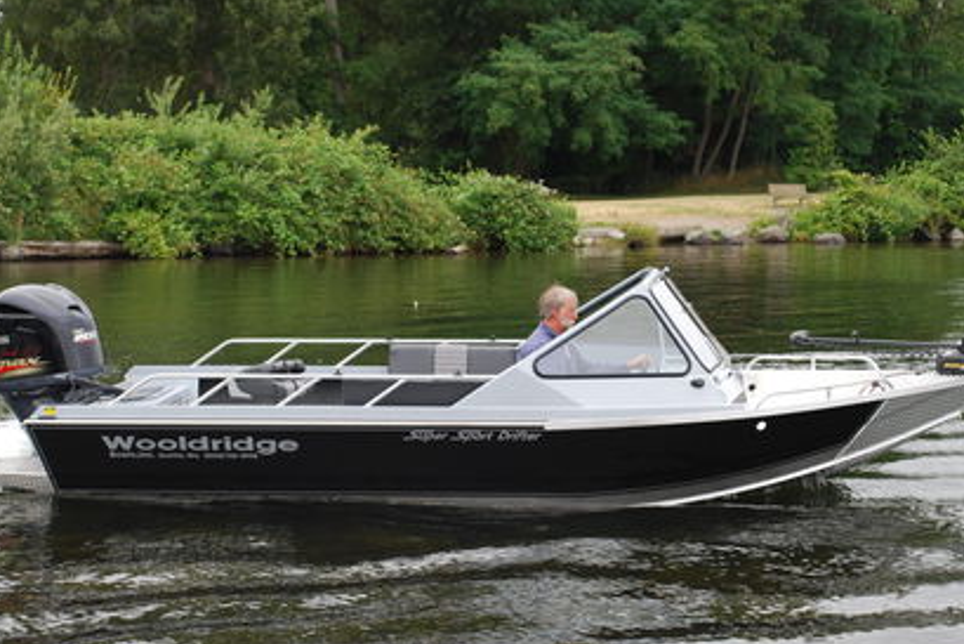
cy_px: 370
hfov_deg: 26.3
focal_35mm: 77
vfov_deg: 17.7
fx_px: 2063
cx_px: 500
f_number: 5.6
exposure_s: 1/125
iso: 160
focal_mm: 42
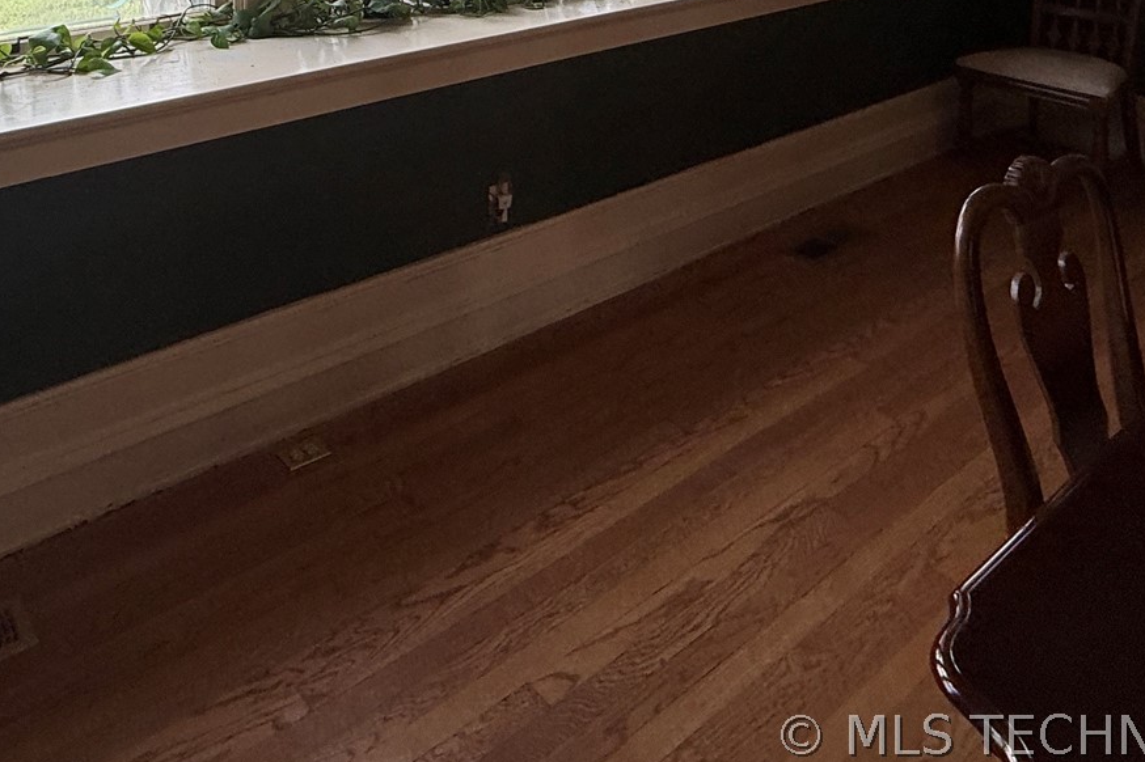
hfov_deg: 57.2
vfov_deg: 33.2
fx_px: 1017
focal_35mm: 32
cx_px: 366
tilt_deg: -1.5
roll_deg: +0.3
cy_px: -164
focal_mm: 2.22
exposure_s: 1/193
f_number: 2.2
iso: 50
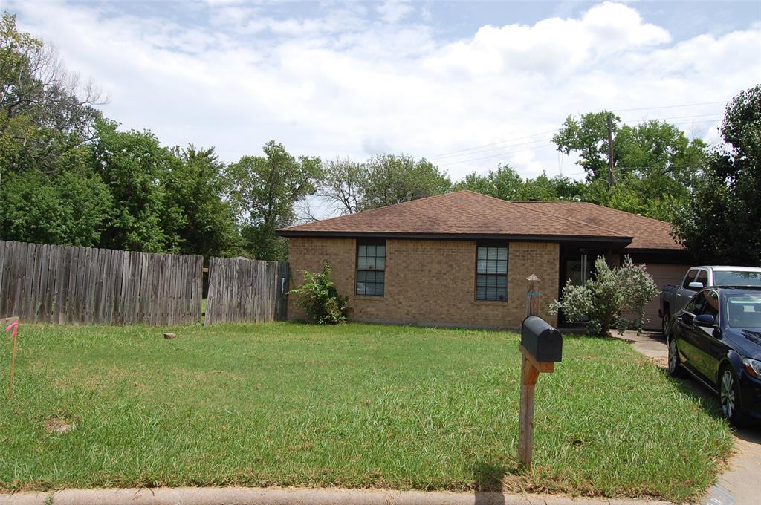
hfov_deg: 67.4
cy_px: 252
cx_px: 380
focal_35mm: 27
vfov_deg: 47.8
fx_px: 570
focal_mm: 18
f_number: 9
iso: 200
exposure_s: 1/320
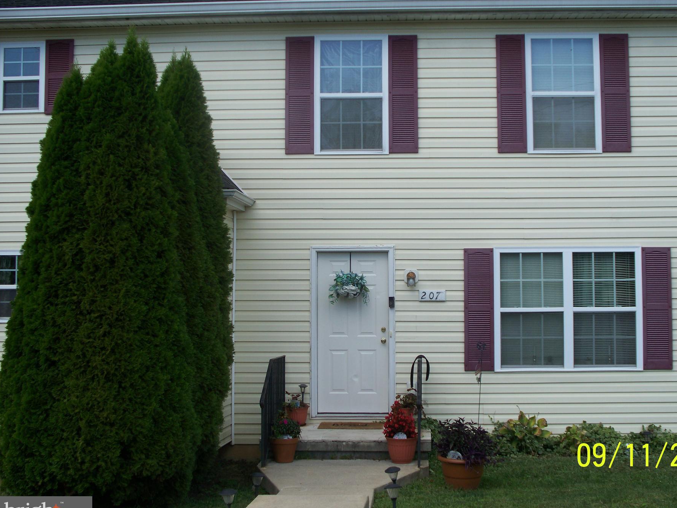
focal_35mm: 54
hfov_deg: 35.5
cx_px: 386
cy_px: 236
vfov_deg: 27.0
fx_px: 1056
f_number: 2.9
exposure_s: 1/320
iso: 64
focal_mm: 9.86
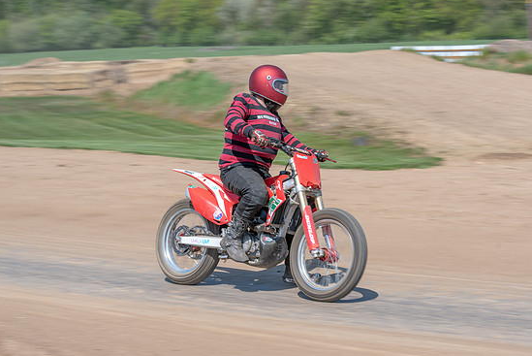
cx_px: 309
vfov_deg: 14.3
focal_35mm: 96
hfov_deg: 21.2
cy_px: 213
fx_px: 1420
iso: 100
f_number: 8
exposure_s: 1/160
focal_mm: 78
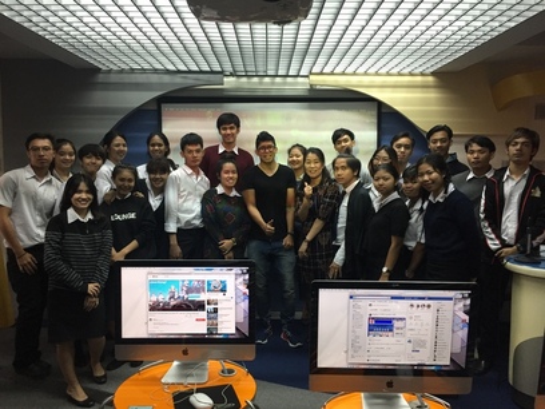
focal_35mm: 29
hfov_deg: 61.7
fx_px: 457
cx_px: 272
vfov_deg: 48.2
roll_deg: -1.2
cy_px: 204
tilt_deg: -5.1
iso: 160
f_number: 2.2
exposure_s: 1/33
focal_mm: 4.15
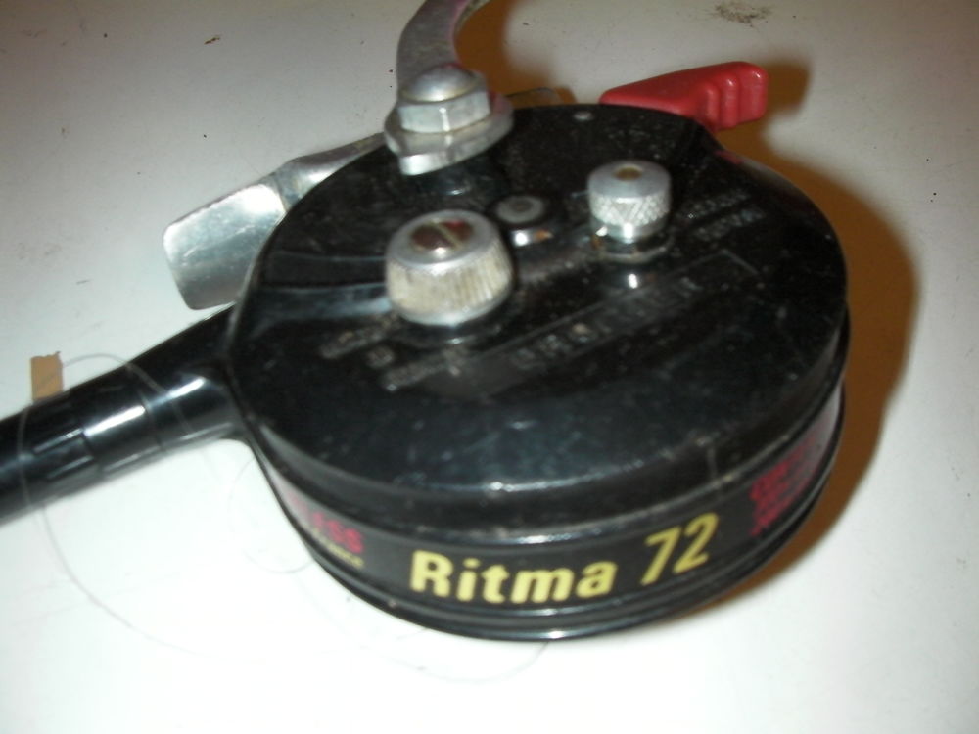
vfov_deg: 37.7
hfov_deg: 49.0
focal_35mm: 38
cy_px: 367
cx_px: 490
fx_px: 1075
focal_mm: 6.3
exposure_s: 1/30
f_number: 5.6
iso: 200
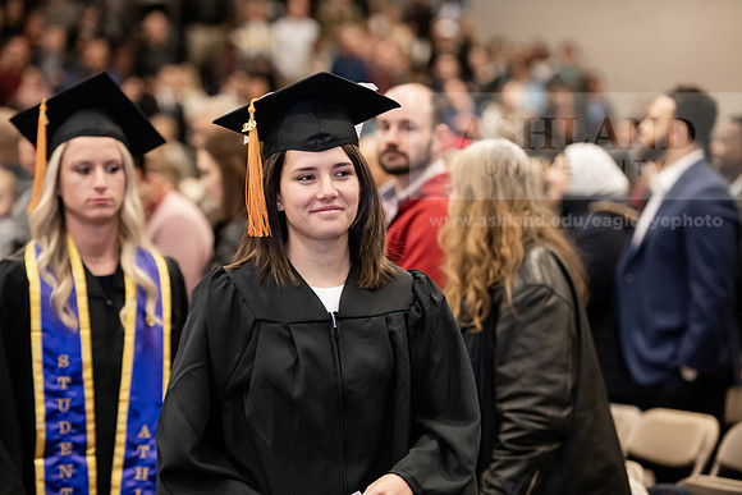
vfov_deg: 11.4
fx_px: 2474
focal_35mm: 120
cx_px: 371
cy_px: 248
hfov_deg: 17.1
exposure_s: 1/200
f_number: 3.2
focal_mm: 120
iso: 2000
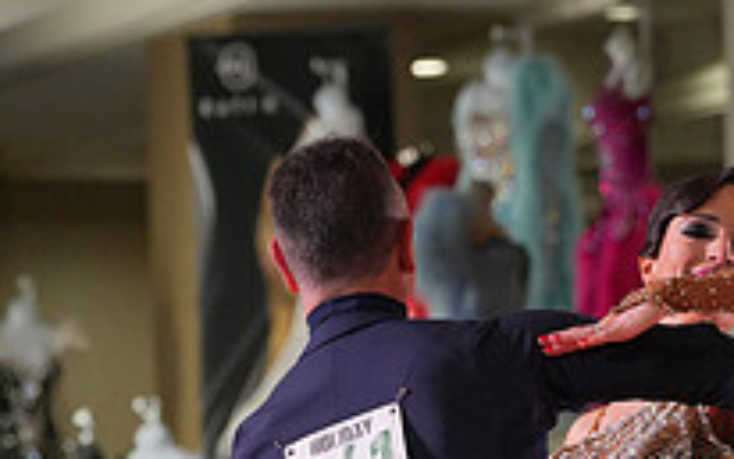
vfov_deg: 4.2
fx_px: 6205
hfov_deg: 6.8
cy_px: 769
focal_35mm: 310
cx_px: 536
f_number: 4
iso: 2000
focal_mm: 108
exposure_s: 1/500
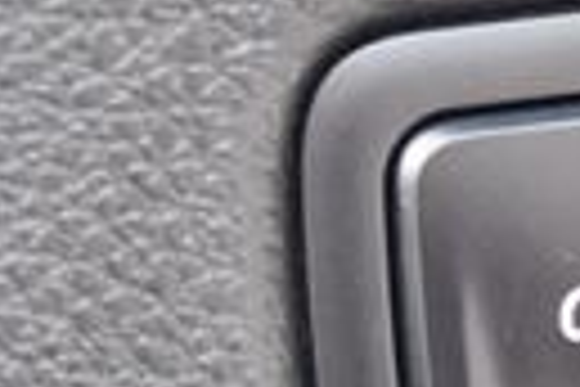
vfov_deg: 3.3
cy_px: 238
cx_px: 823
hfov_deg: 4.9
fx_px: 6702
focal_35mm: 416
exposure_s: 1/160
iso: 800
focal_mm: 42
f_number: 5.3
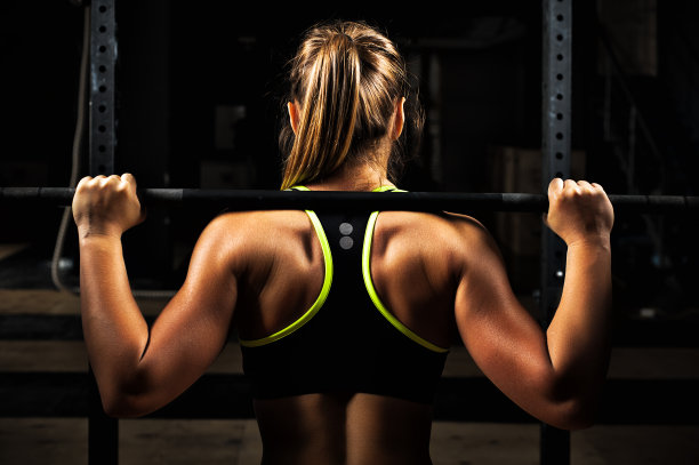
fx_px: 970
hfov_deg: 39.6
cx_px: 350
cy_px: 232
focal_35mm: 50
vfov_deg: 26.9
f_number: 5.6
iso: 100
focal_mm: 50
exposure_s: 1/160
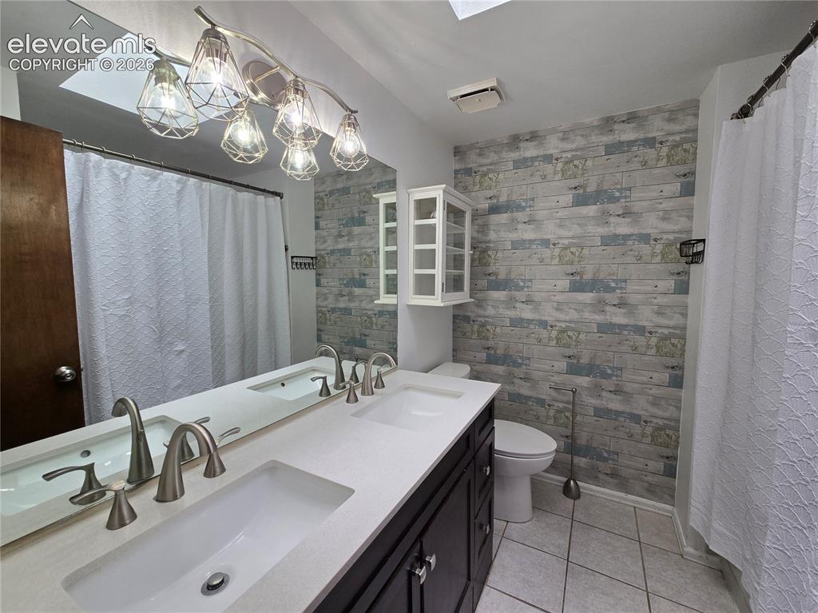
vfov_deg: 89.9
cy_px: 306
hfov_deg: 106.2
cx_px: 409
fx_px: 307
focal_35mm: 13
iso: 80
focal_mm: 2.2
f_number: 2.2
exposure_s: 1/120
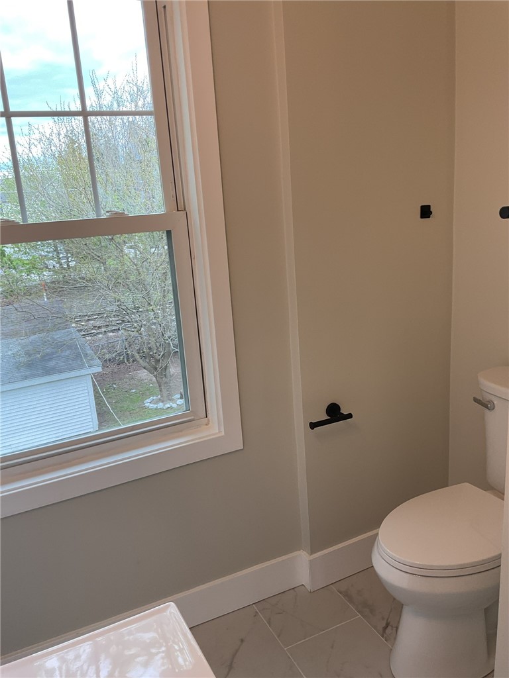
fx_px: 569
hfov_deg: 48.2
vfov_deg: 61.7
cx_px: 254
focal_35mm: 29
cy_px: 339
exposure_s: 1/120
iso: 32
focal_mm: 3
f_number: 1.8
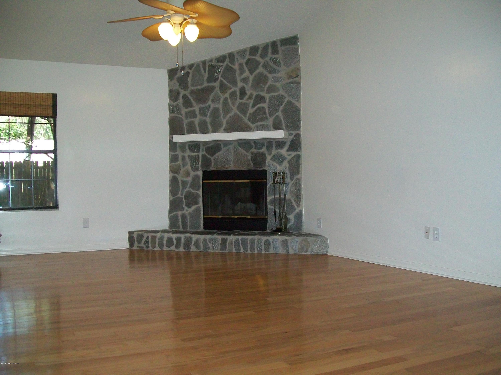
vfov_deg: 39.7
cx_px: 250
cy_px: 188
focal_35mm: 36
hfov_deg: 51.4
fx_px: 521
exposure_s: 1/125
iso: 200
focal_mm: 6
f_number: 2.7
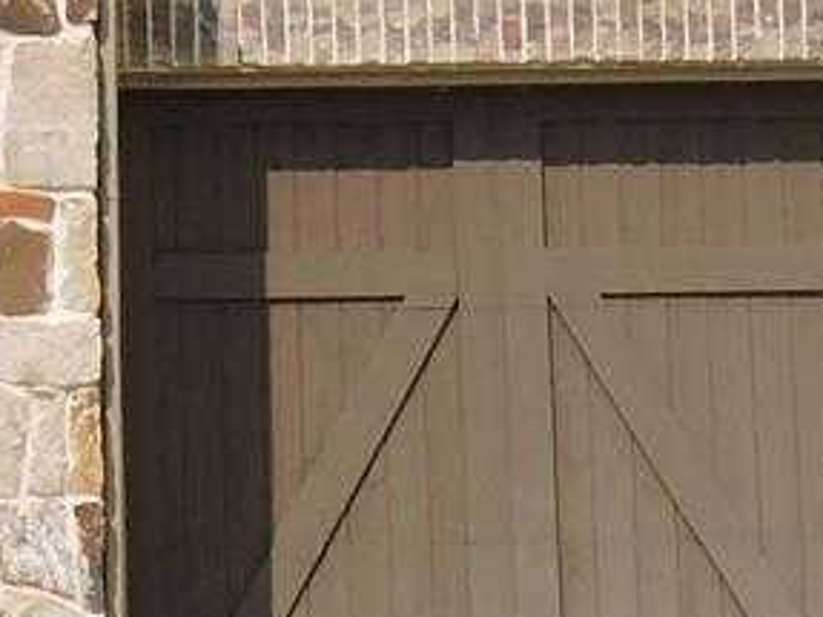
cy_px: -626
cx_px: -350
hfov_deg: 7.8
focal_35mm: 250
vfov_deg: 5.8
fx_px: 5941
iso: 100
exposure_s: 1/1250
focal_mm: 6.2
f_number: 3.6
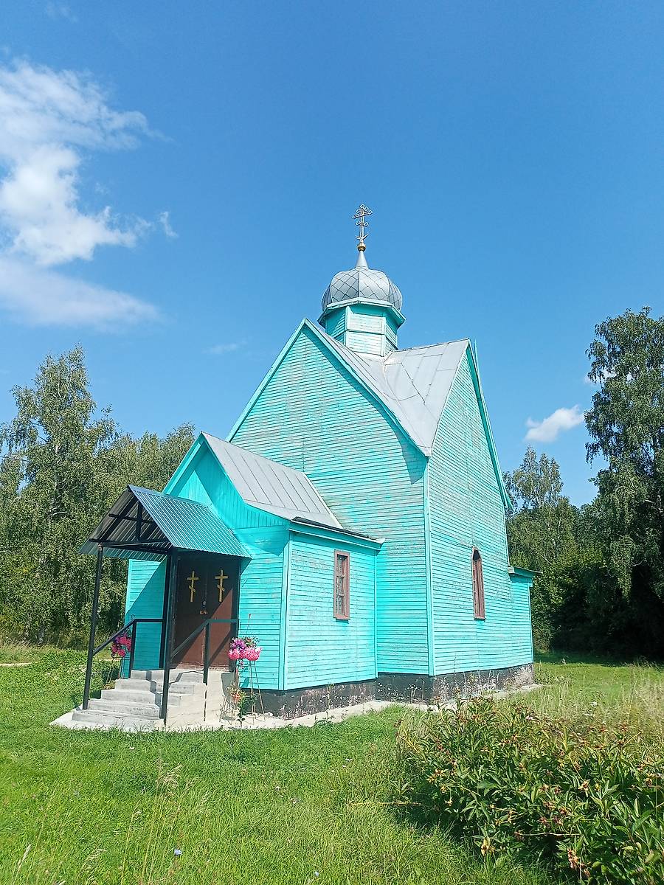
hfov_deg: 49.7
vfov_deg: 63.4
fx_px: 716
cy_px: 442
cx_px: 332
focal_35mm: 28
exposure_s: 1/2817
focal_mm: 4.69
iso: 119
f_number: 1.8
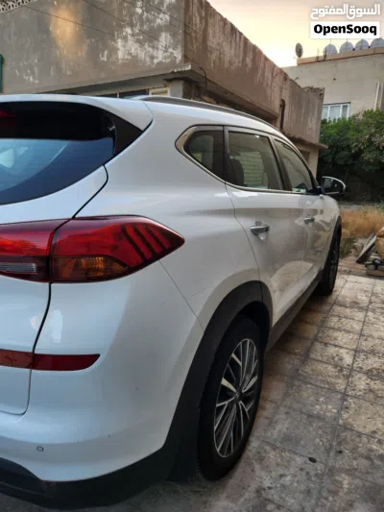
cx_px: 192
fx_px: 340
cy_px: 256
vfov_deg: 73.9
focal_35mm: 23
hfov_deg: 58.9
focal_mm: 5.4
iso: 32
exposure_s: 1/180
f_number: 1.8
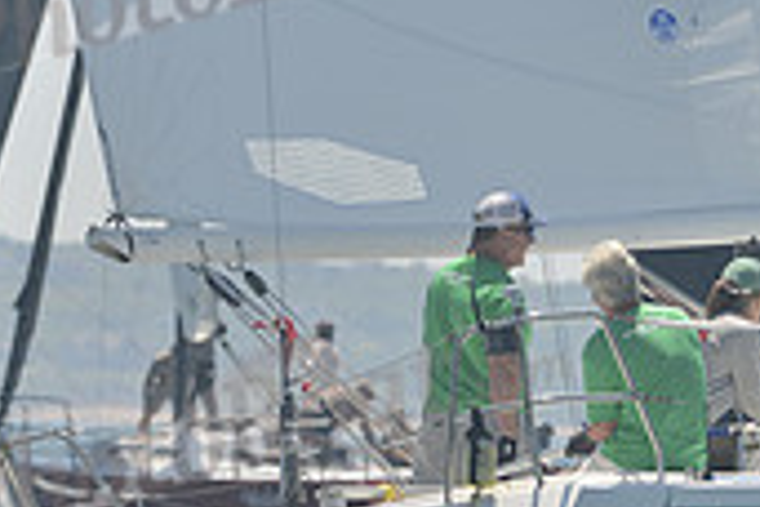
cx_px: 804
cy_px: 136
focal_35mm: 882
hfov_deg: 2.3
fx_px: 18619
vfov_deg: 1.6
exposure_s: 1/1000
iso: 280
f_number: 7.1
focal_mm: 260
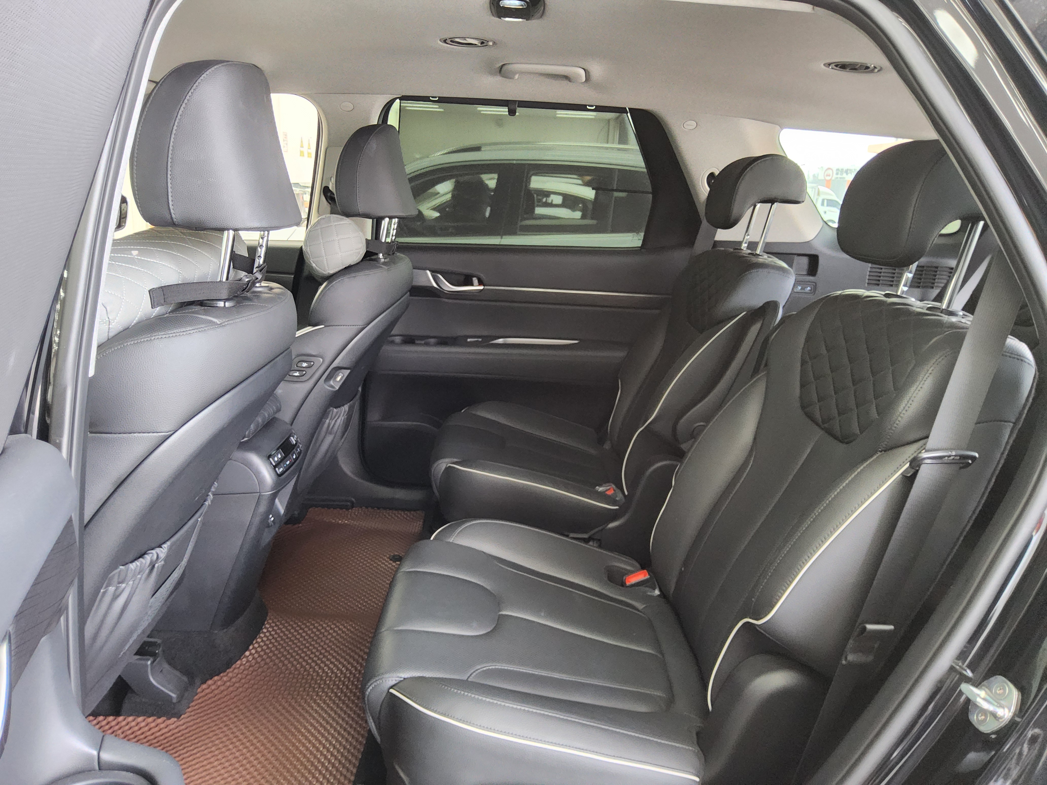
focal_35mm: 25
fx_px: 756
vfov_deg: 54.9
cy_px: 392
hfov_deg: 69.4
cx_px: 524
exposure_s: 1/120
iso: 640
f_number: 2
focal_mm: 3.08
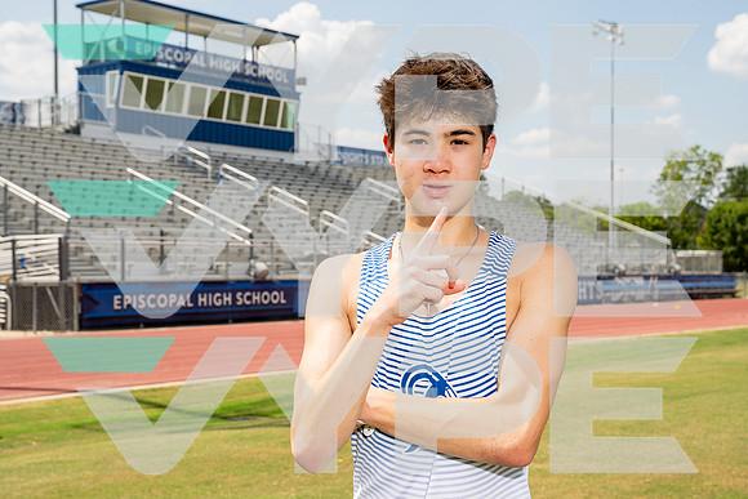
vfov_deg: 24.2
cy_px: 243
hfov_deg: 35.6
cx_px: 359
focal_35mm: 56
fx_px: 1166
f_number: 8
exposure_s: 1/250
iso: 100
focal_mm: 52
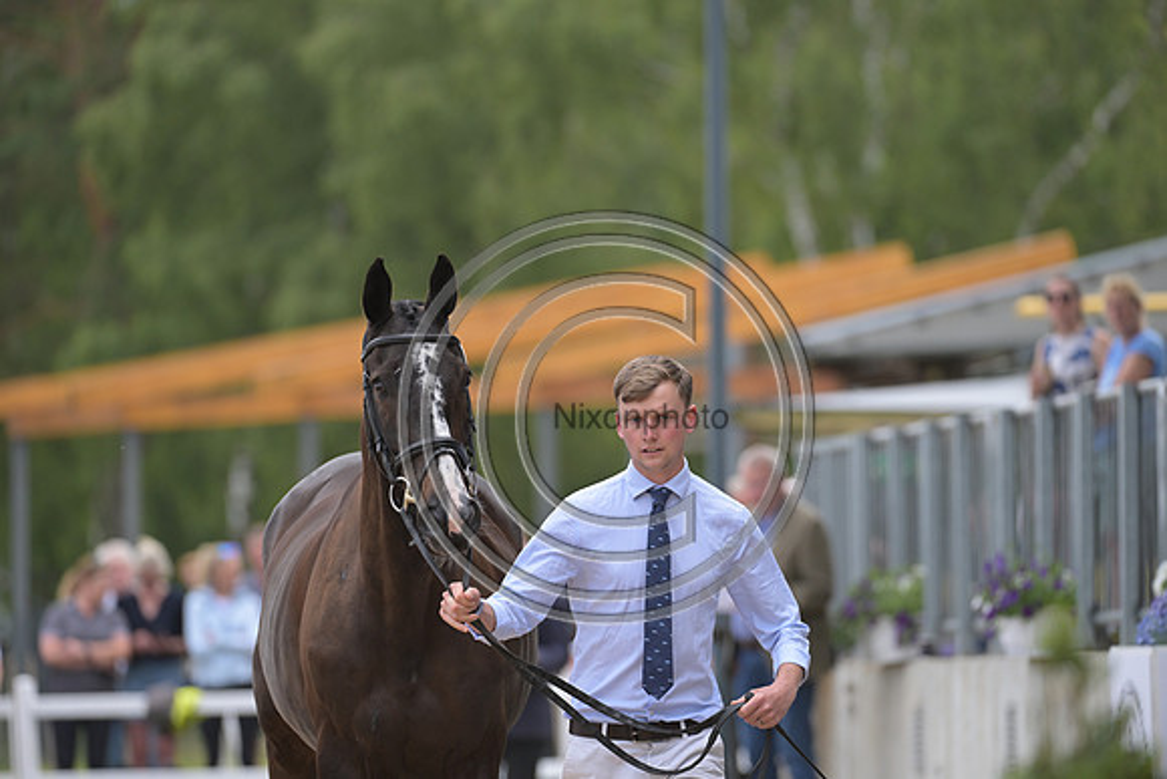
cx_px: 584
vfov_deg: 4.4
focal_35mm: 310
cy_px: 390
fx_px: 10051
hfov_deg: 6.6
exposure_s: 1/1250
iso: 800
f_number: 5
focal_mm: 310
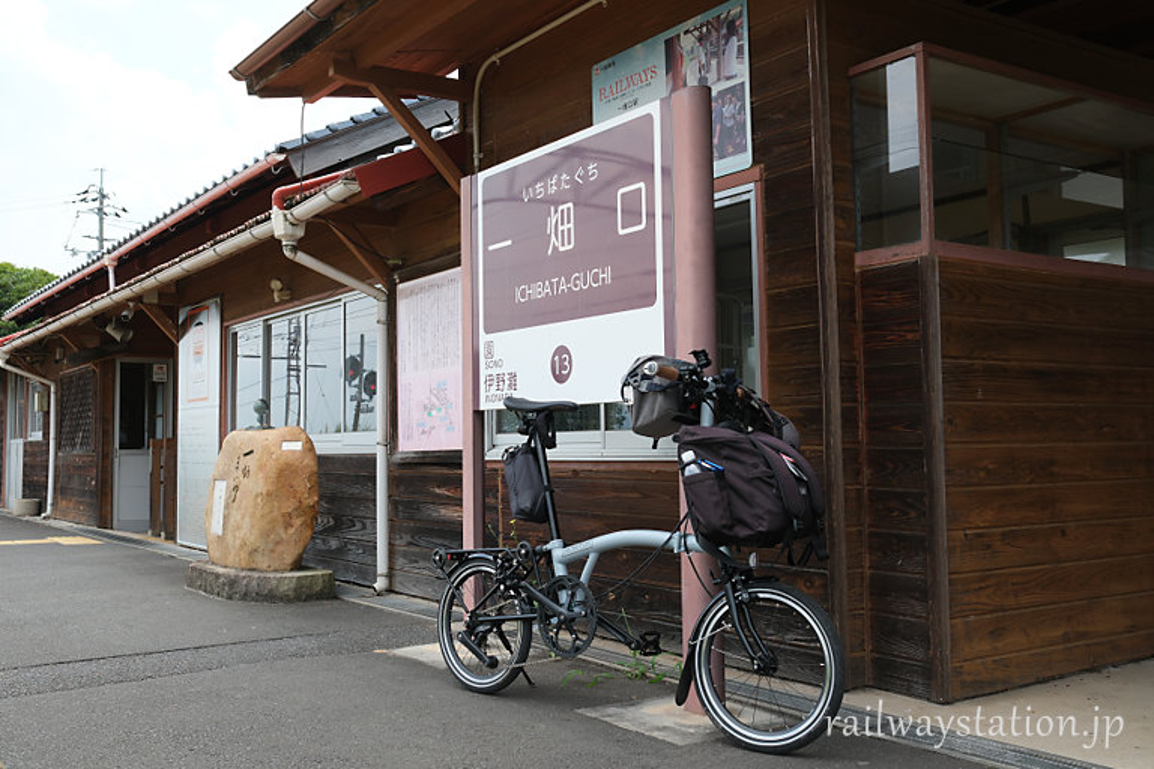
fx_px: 1026
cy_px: 384
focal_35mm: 32
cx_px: 577
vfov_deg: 41.1
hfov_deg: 58.7
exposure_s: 1/350
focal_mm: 21.2
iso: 250
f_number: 5.6
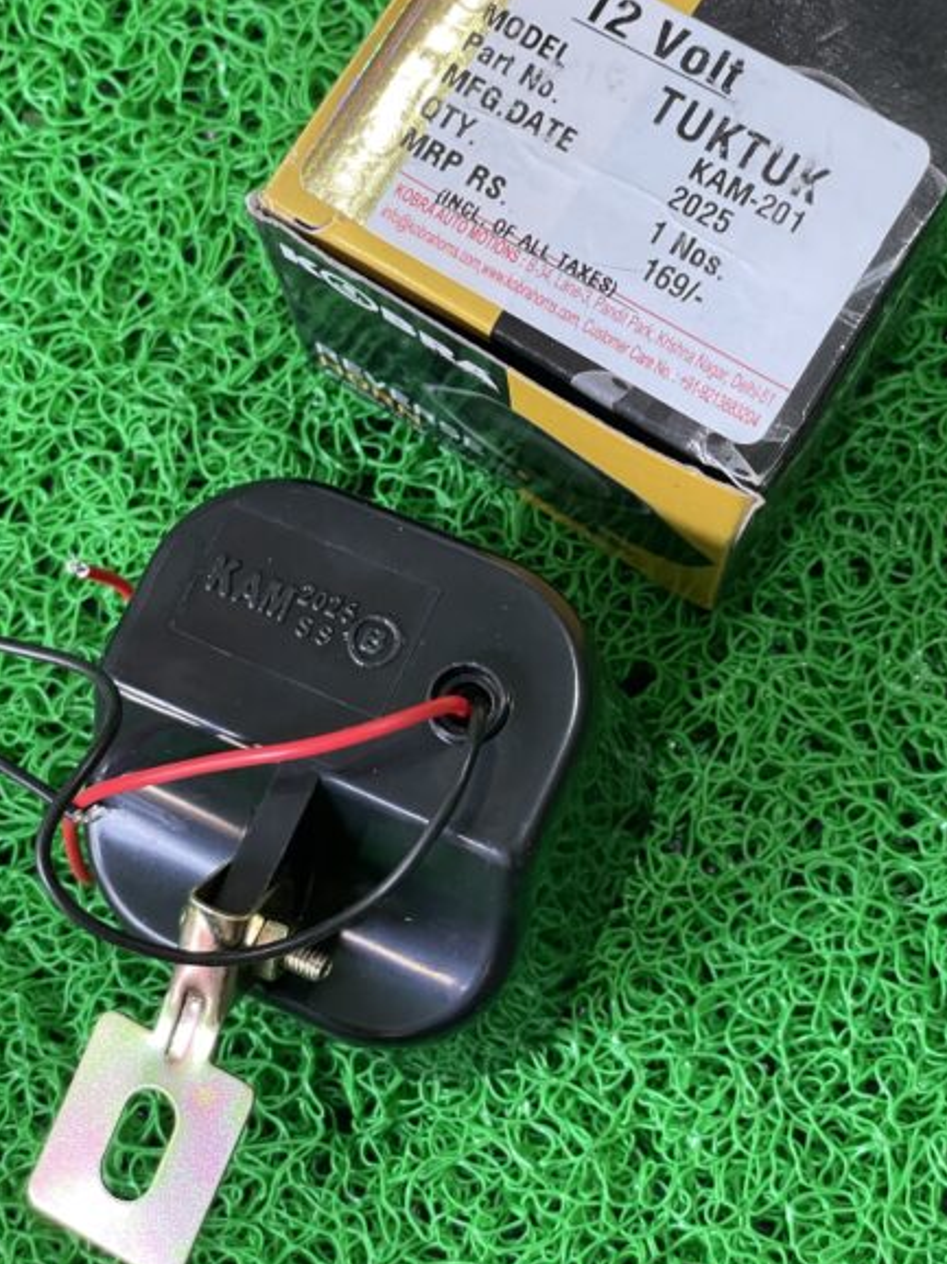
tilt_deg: -75.3
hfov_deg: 20.4
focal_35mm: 72
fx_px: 2628
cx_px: 499
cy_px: 593
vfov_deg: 27.0
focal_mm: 6
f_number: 2
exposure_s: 1/50
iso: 250
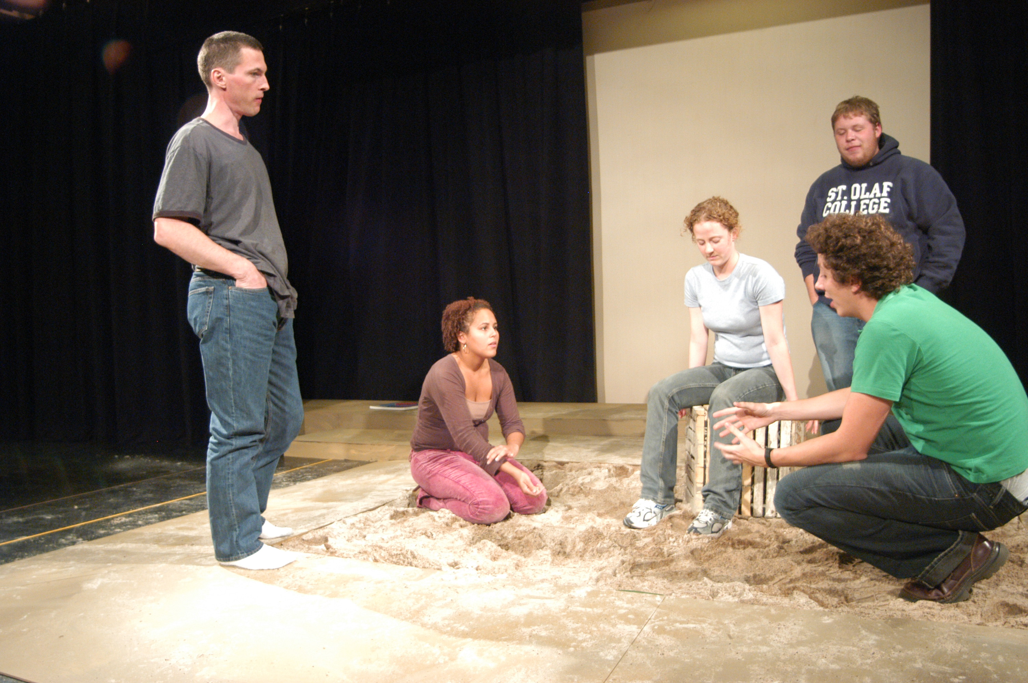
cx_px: 514
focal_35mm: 30
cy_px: 342
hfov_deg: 62.0
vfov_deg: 43.5
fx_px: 856
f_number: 3.5
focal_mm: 20
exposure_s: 1/50
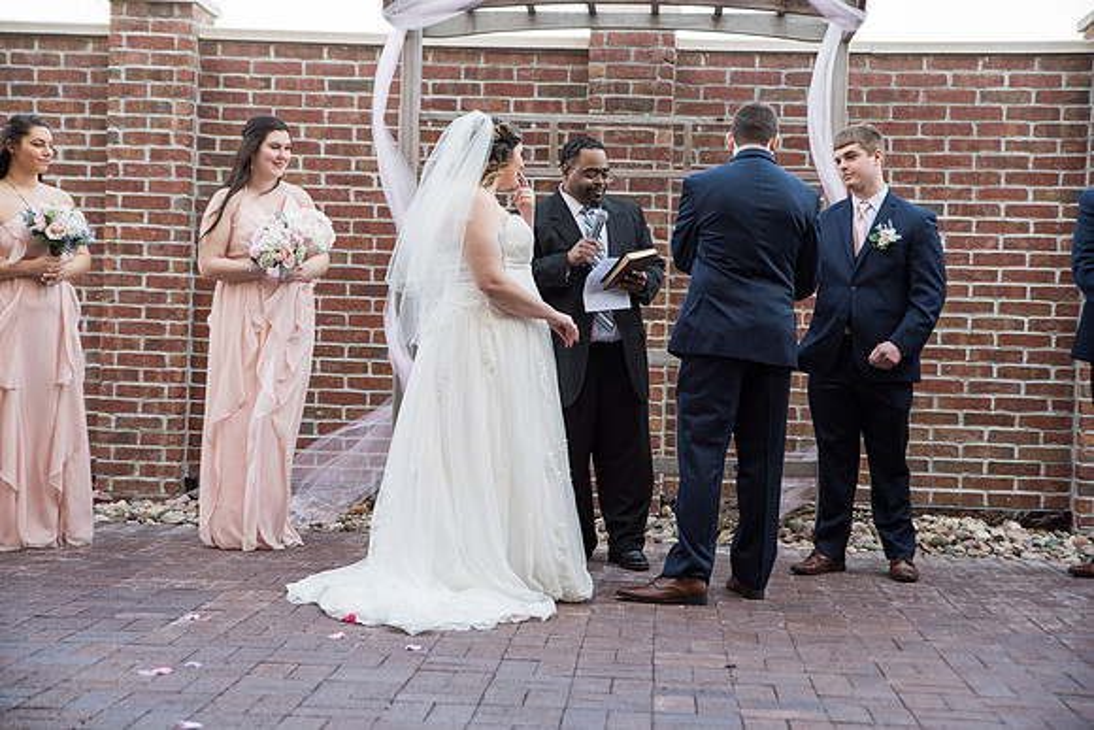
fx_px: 1763
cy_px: 365
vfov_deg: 23.4
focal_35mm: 58
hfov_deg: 34.5
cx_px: 547
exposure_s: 1/200
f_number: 3.5
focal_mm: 58
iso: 250
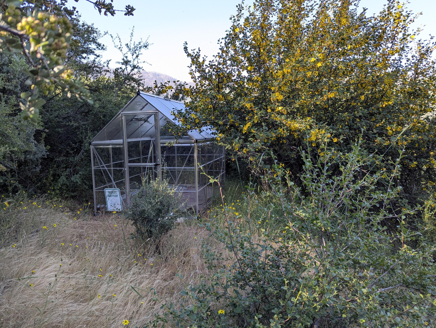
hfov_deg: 71.5
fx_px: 303
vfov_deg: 56.9
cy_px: 164
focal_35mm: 24
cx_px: 218
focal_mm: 6.81
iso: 38
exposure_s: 1/237
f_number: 1.85
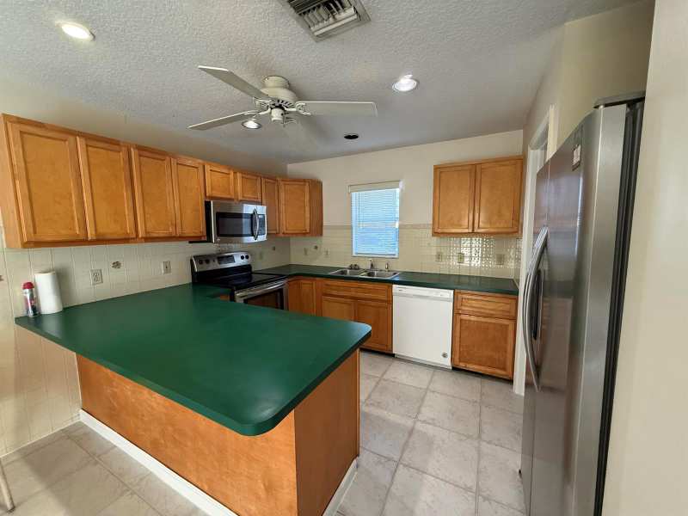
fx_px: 278
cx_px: 344
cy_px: 258
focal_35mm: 14
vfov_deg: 85.7
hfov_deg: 102.1
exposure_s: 1/60
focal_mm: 2.22
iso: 400
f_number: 2.2
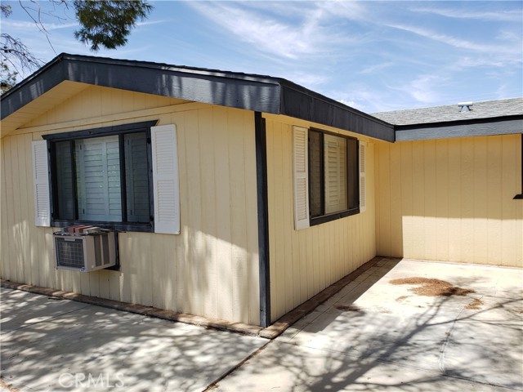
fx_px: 393
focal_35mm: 26
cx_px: 262
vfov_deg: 53.1
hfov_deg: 67.3
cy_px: 196
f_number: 2.4
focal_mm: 4.3
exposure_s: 1/1036
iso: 50
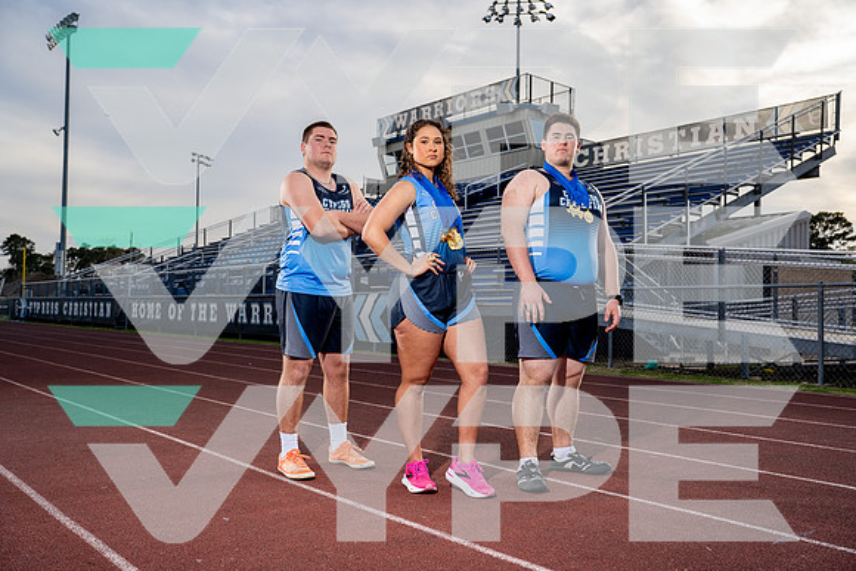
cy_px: 286
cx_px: 428
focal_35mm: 34
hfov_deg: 55.8
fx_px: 809
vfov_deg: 38.9
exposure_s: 1/250
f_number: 4
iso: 100
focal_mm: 34
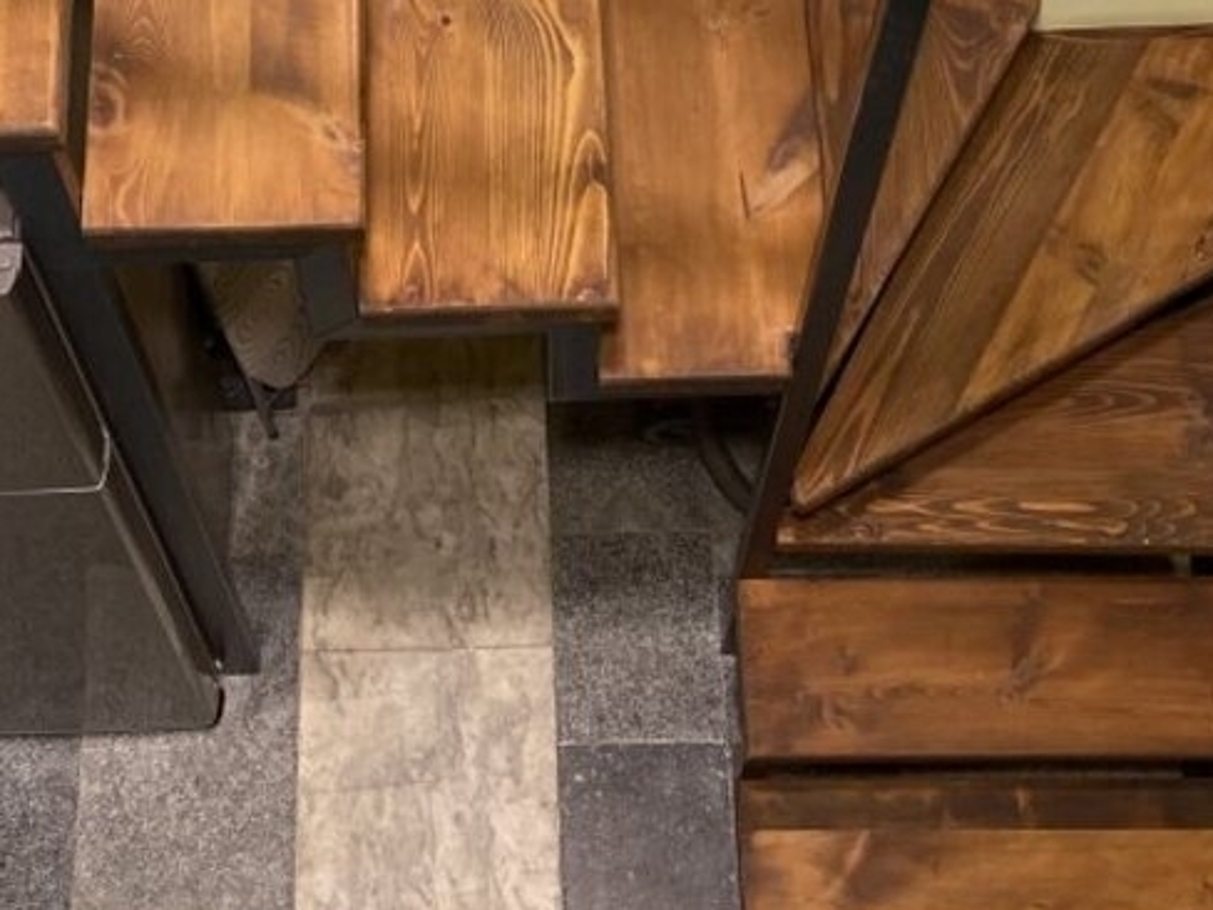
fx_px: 2243
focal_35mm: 64
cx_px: 452
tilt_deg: -64.1
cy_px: 224
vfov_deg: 22.7
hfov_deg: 30.1
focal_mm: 4.25
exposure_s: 1/50
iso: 400
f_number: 1.8
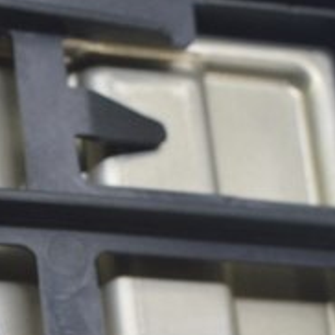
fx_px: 2201
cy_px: 341
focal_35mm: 201
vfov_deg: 8.7
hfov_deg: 8.5
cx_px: -136
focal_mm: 28
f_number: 5.6
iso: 400
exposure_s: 1/20
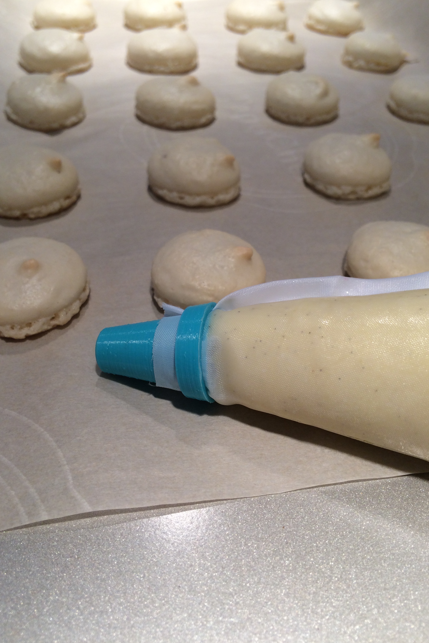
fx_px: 554
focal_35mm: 31
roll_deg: -1.6
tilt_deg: -44.5
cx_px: 221
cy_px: 326
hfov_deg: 42.3
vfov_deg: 60.3
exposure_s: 1/120
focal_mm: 4.15
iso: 50
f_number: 2.2
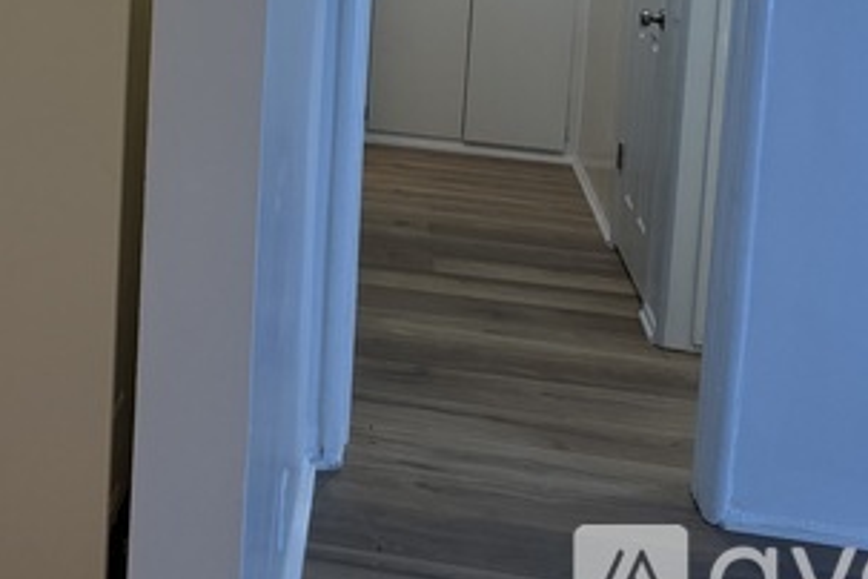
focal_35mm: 55
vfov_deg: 23.0
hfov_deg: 34.2
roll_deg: -1.9
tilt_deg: -5.6
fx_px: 1326
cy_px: -77
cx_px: 82
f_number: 1.78
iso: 320
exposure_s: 1/120
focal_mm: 6.76
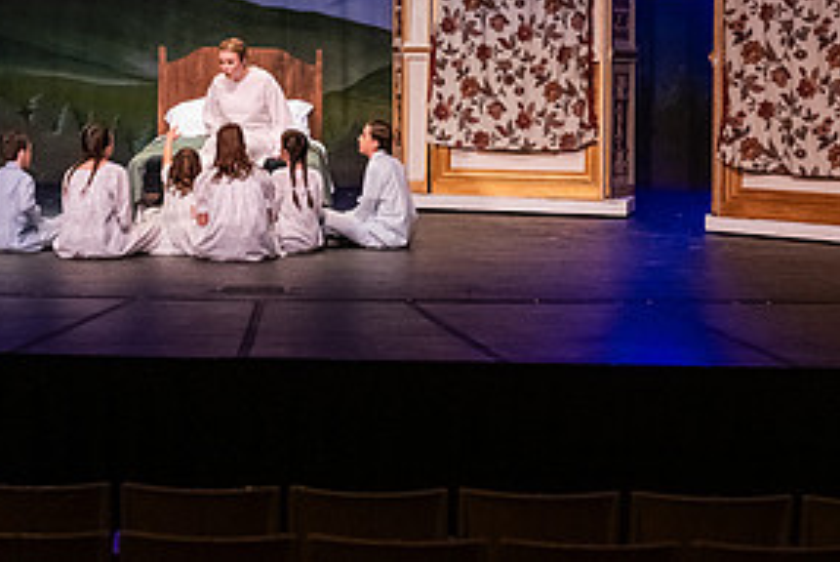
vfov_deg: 12.9
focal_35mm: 105
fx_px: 2452
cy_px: -1
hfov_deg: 19.3
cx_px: 243
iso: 5000
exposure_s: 1/160
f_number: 3.5
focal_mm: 52
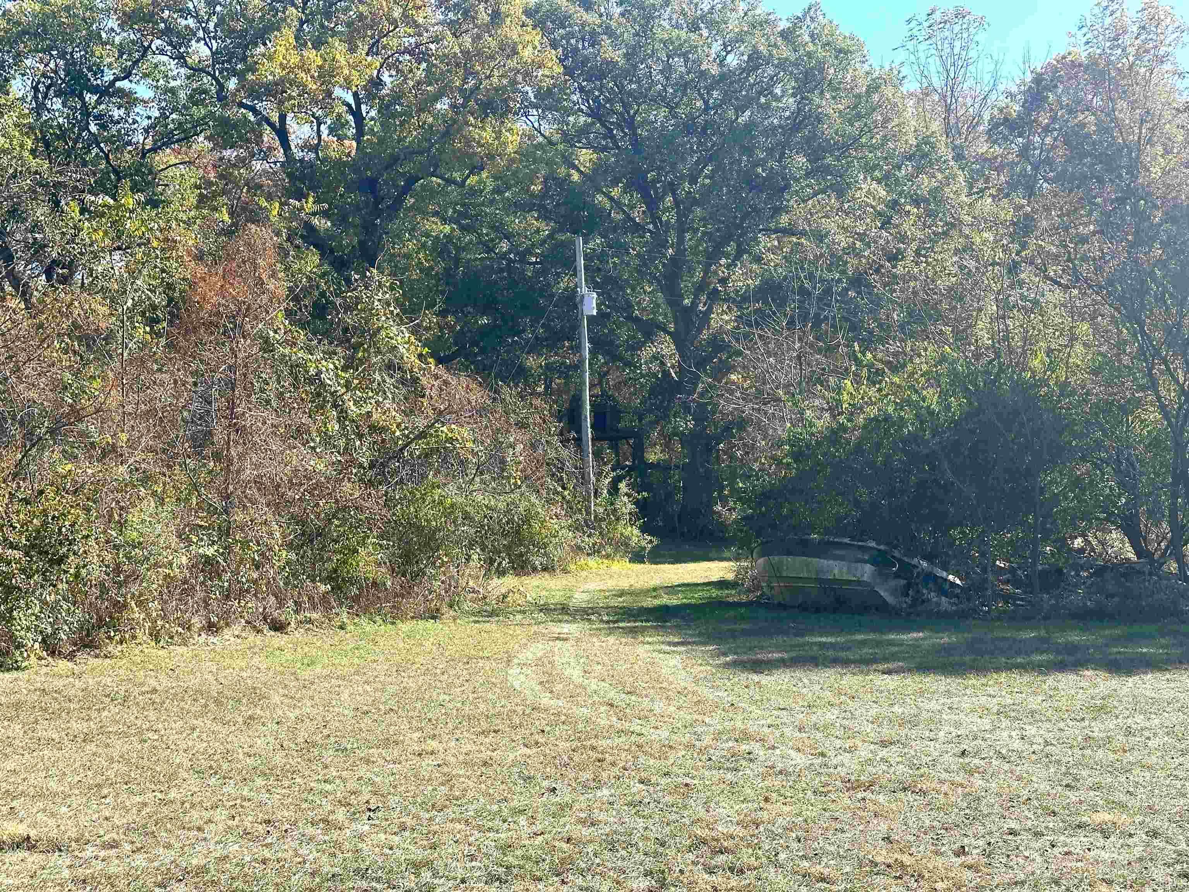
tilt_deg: +5.4
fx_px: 1649
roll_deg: +0.1
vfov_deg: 30.3
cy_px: 446
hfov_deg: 39.7
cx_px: 594
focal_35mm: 48
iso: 64
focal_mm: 6.86
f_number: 1.78
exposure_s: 1/1517
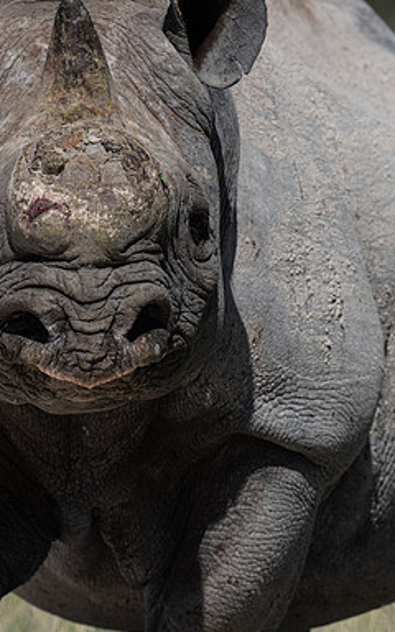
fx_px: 18499
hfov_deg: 1.2
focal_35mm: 1074
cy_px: 303
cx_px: 72
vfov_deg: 2.0
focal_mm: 600
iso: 100
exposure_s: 1/500
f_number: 7.1
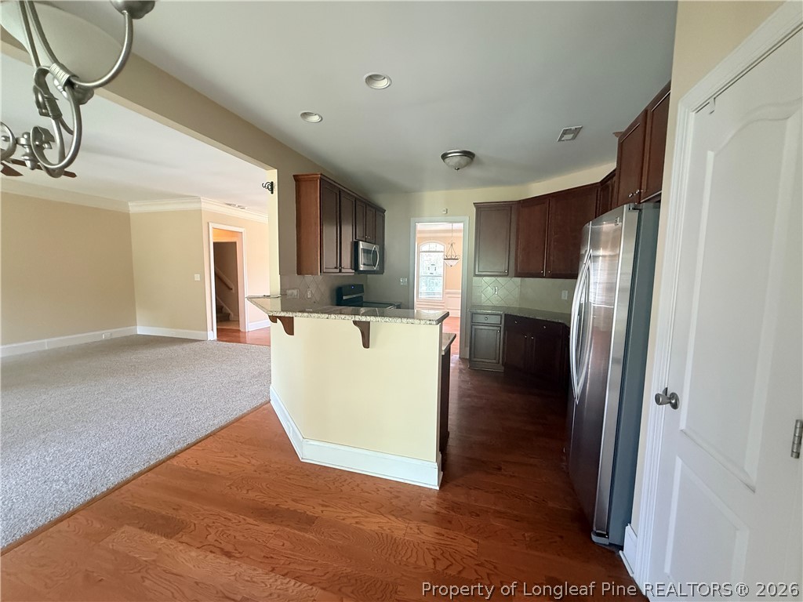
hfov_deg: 102.1
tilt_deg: -4.3
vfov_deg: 85.7
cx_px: 402
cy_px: 301
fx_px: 325
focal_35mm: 14
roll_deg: -1.0
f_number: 2.2
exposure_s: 1/60
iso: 640
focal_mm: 2.22
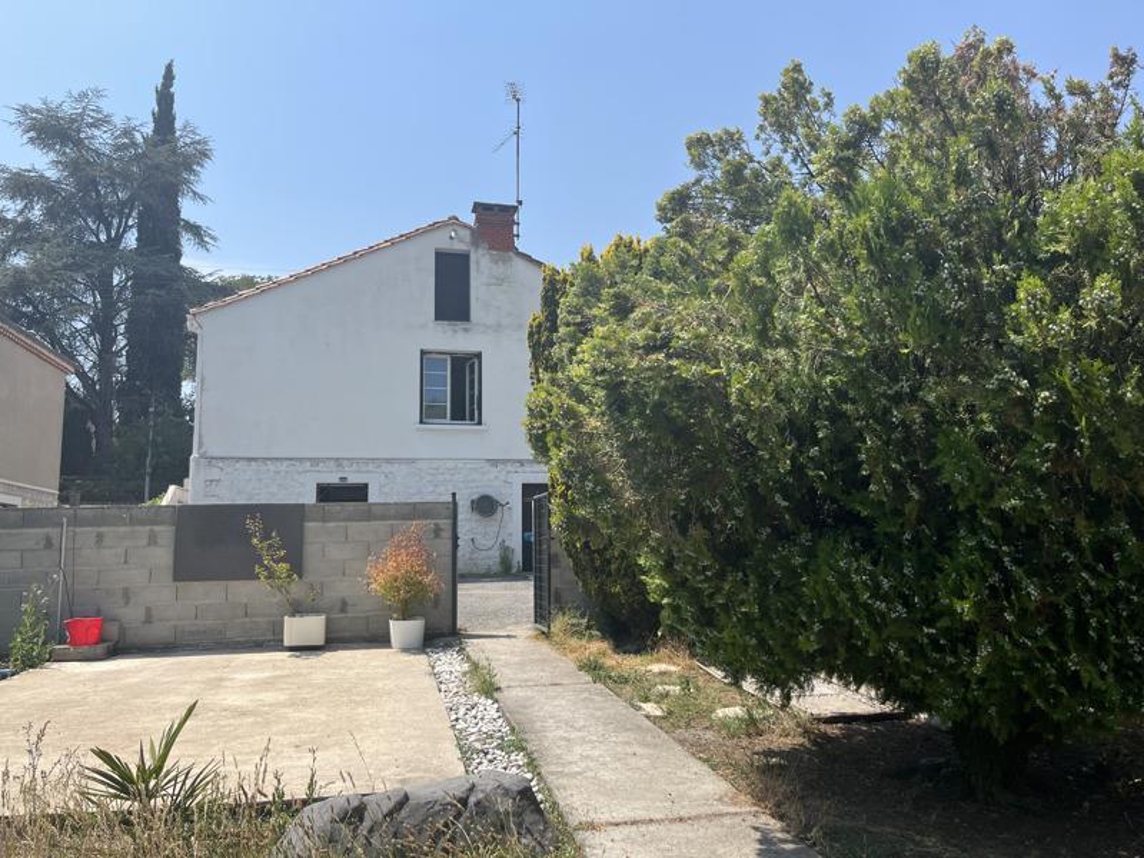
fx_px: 859
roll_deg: +0.7
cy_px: 429
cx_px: 572
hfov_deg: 67.3
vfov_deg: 53.1
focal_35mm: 26
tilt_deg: +7.9
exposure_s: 1/3623
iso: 50
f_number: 1.6
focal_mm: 5.1
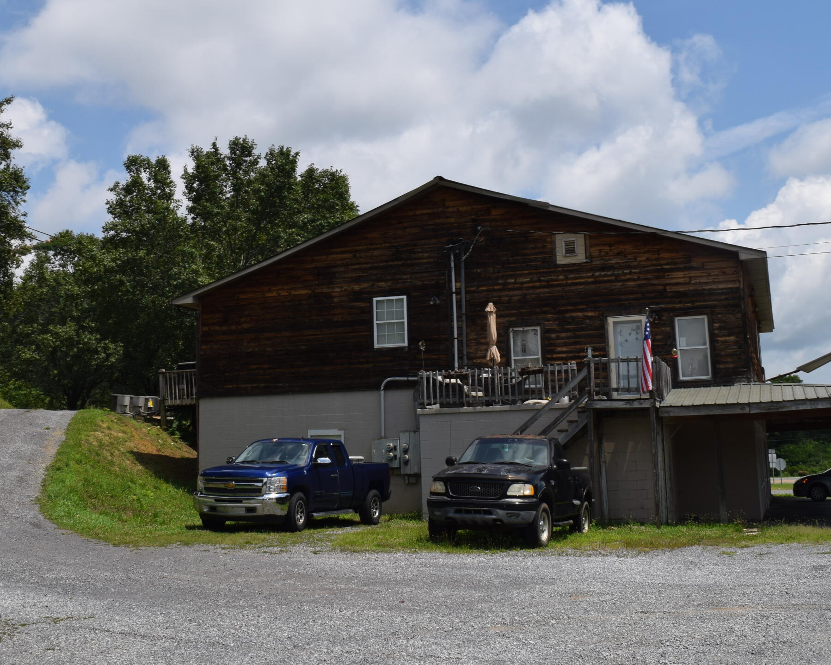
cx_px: 408
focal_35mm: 47
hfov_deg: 39.5
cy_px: 218
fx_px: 1156
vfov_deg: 31.8
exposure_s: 1/200
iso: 100
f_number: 13
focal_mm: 20
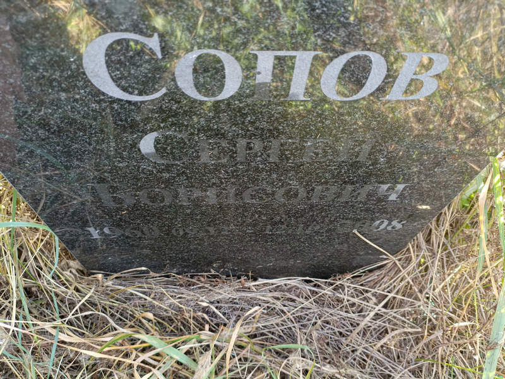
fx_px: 365
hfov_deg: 69.4
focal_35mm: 25
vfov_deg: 54.9
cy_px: 190
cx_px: 252
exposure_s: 1/50
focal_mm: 4.76
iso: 243
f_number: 1.69
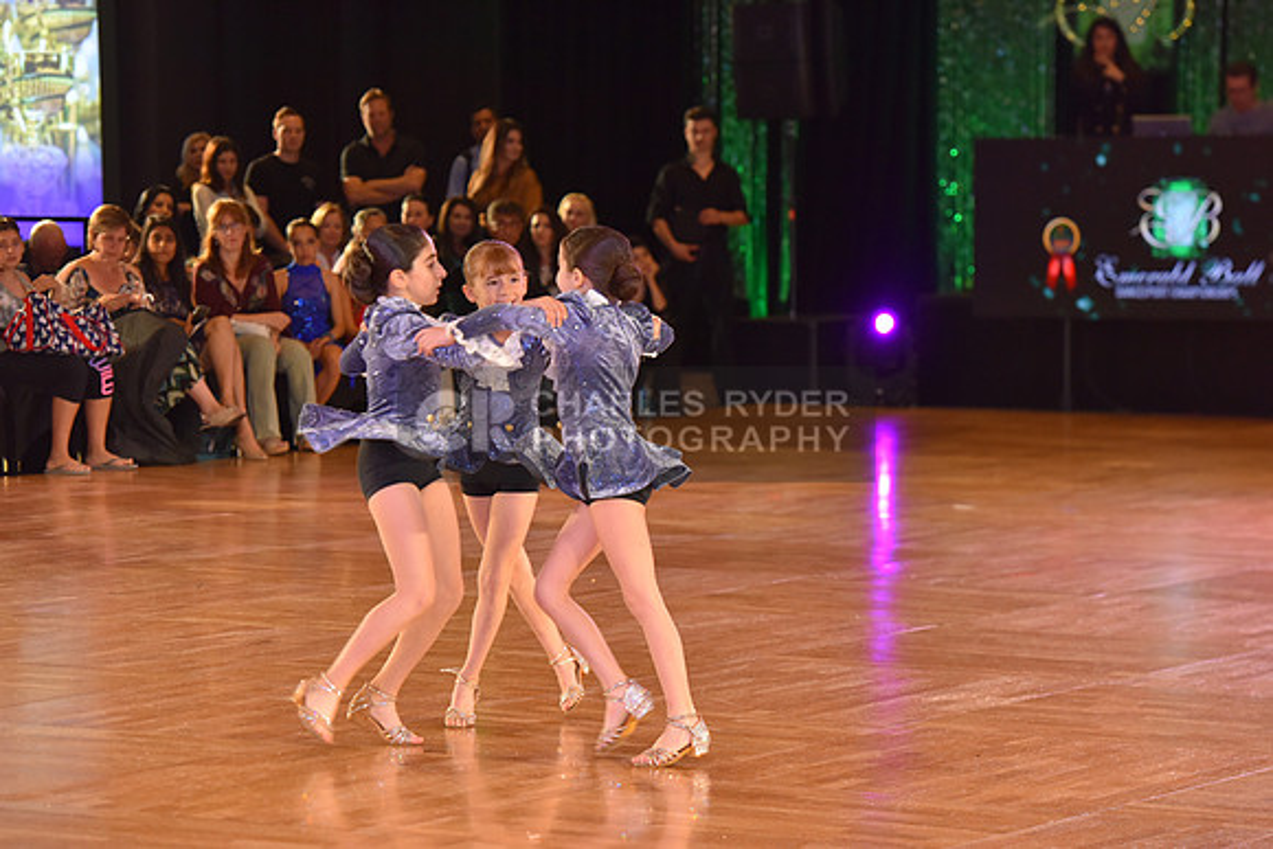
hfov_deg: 15.2
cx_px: 636
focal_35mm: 135
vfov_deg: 10.2
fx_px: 4775
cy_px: 424
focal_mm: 135
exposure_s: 1/250
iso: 2000
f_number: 4.5
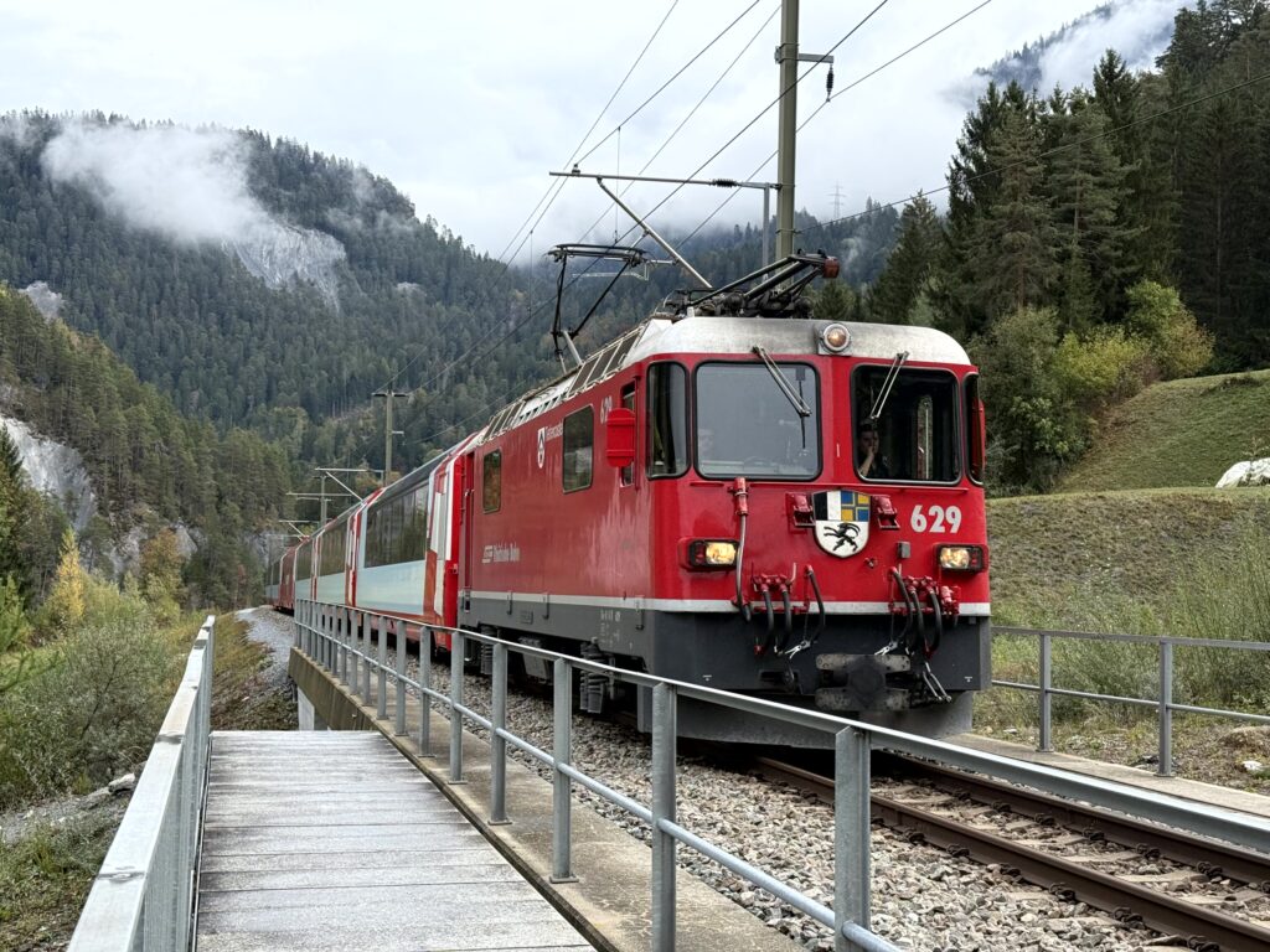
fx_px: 1761
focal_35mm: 48
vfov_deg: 30.3
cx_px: 635
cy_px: 476
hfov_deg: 39.7
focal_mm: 6.76
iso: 100
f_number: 1.78
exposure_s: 1/2146
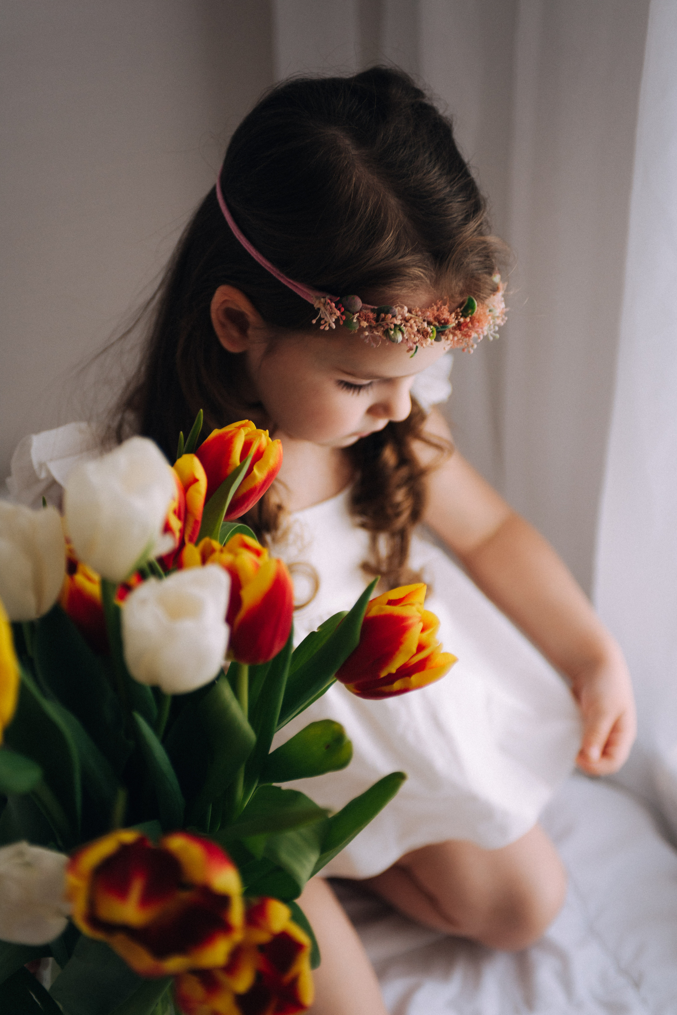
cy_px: 508
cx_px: 338
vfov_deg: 38.2
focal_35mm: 52
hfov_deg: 26.0
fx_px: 1465
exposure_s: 1/160
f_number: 2.8
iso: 500
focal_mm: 52
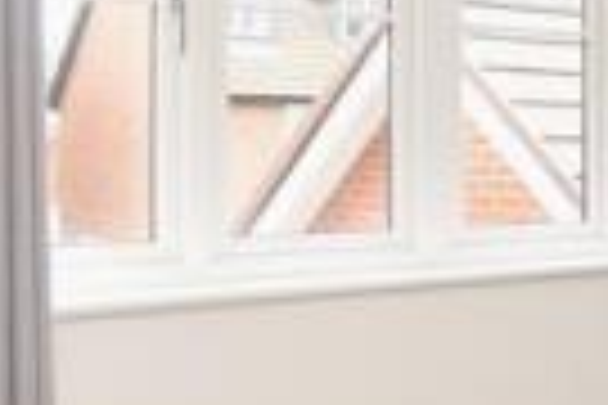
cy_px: 155
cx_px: 869
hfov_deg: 23.2
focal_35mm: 73
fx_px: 1233
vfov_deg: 18.6
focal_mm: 10
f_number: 8
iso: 500
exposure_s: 1/40
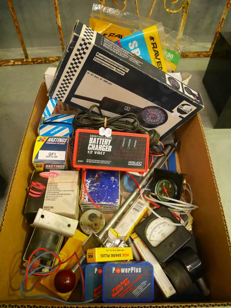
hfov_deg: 56.9
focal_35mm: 24
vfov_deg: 71.6
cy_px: 154
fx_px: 213
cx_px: 116
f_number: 3.7
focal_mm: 12
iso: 3200
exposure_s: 1/160
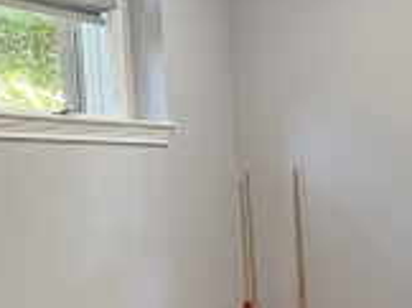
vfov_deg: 14.6
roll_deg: -0.6
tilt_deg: -6.7
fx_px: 1177
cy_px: 323
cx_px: 792
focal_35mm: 99
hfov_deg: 16.0
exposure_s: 1/60
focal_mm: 6.76
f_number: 1.78
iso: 320
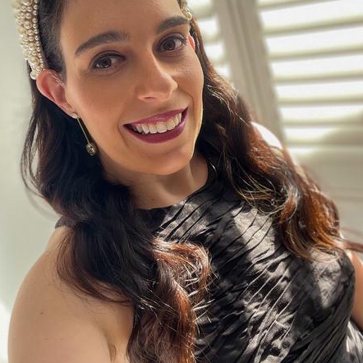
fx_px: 427
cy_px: 149
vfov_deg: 45.8
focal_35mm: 36
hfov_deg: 46.0
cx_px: 181
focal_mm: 2.71
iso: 80
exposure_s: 1/60
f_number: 2.2
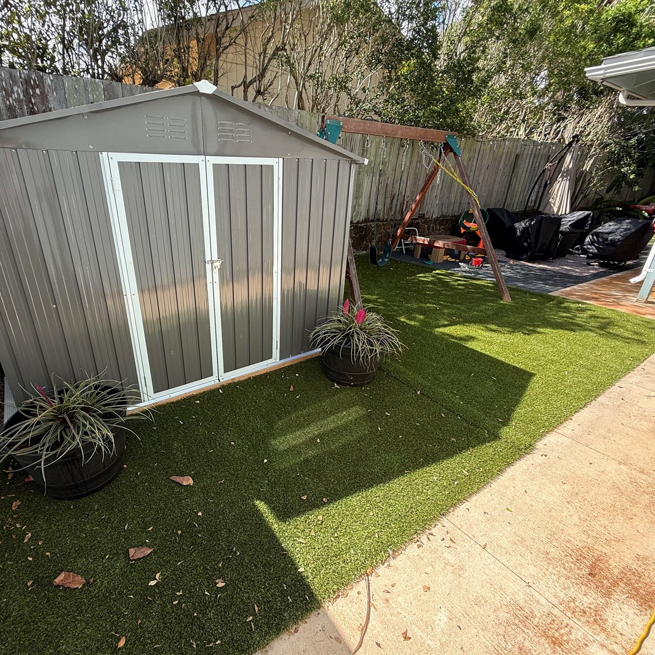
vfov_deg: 84.0
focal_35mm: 17
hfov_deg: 83.4
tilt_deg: -22.2
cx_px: 278
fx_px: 364
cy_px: 332
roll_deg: -1.4
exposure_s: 1/304
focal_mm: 2.22
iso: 50
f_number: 2.2
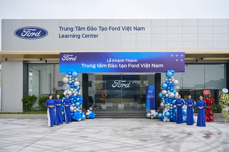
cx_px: 118
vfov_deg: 37.3
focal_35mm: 36
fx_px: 226
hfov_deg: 53.8
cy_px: 77
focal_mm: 34.5
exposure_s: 1/800
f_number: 5.6
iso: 320
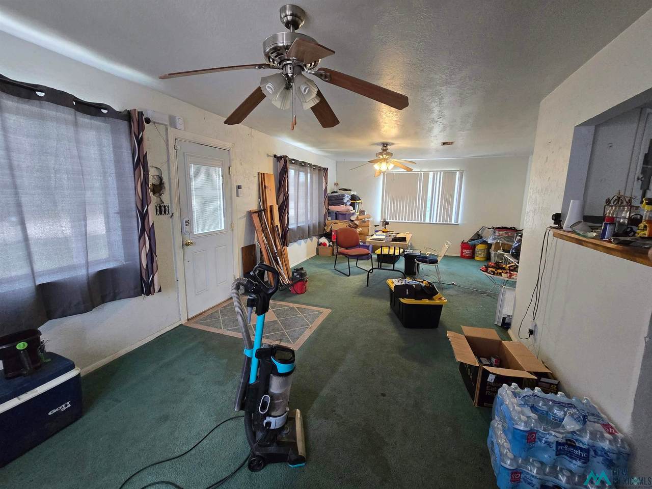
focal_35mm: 13
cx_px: 326
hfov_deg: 106.2
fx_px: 245
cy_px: 244
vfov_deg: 89.9
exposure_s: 1/60
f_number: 2.2
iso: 500
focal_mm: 2.2
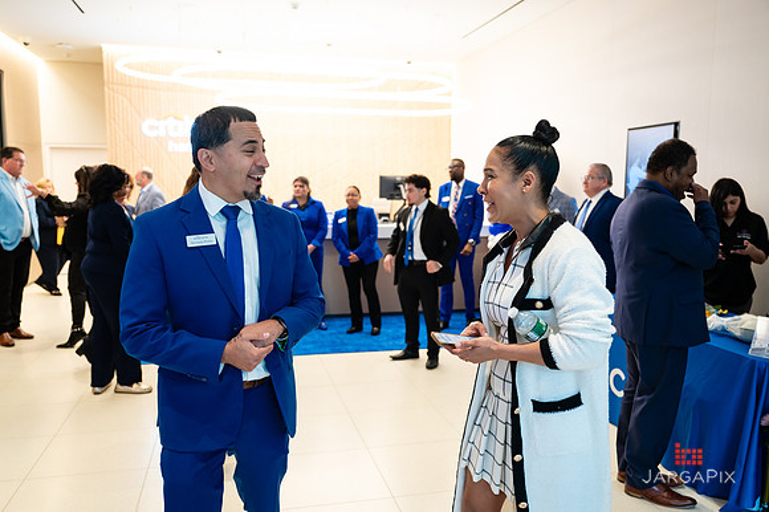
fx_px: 632
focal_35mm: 30
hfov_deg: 62.7
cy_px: 256
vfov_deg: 44.1
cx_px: 384
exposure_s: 1/200
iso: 1250
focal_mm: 29.5
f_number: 3.2
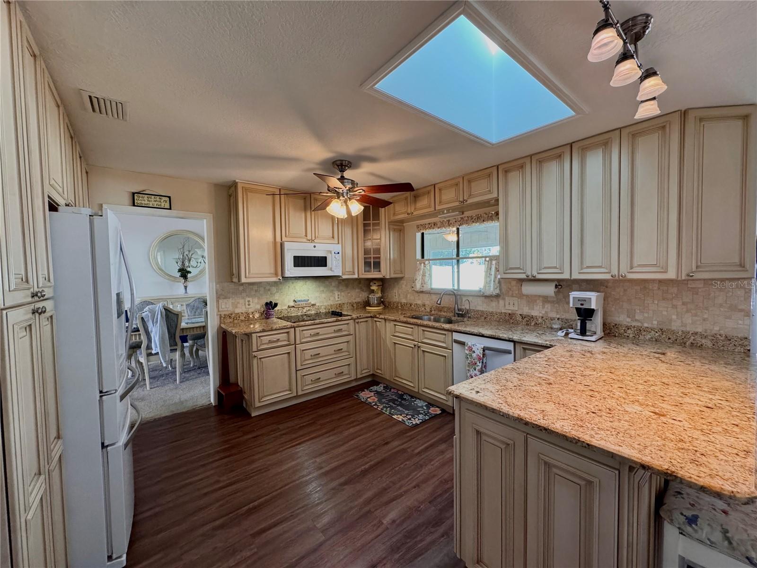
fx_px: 306
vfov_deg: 85.7
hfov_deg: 102.1
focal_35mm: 14
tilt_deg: -2.5
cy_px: 284
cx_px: 378
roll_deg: +0.9
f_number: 2.2
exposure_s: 1/120
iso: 320
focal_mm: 2.22
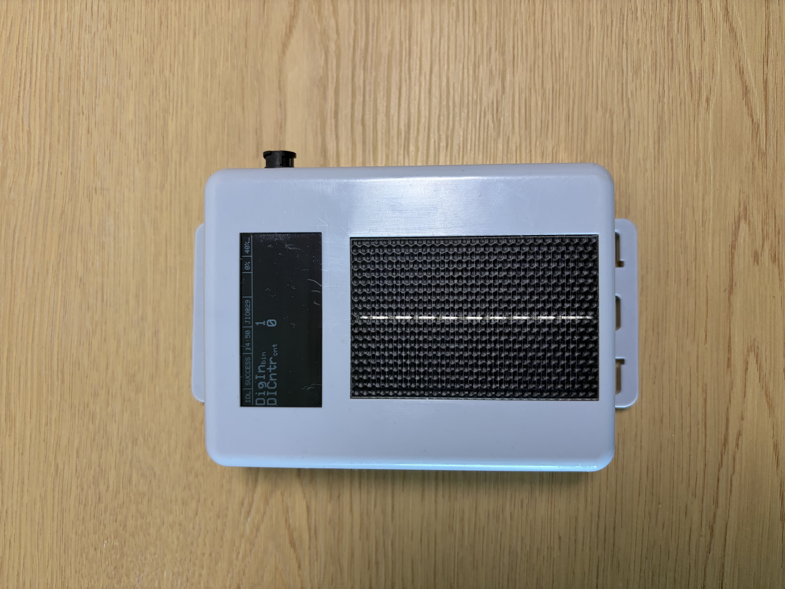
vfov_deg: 53.1
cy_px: 294
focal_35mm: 26
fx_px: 590
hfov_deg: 67.3
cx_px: 392
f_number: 1.6
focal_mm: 5.96
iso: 200
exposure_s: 1/60
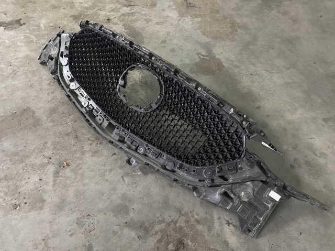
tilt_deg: -51.7
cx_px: 168
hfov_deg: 67.3
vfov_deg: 53.0
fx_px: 251
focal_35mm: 26
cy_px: 126
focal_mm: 4.25
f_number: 1.8
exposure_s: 1/25
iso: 800
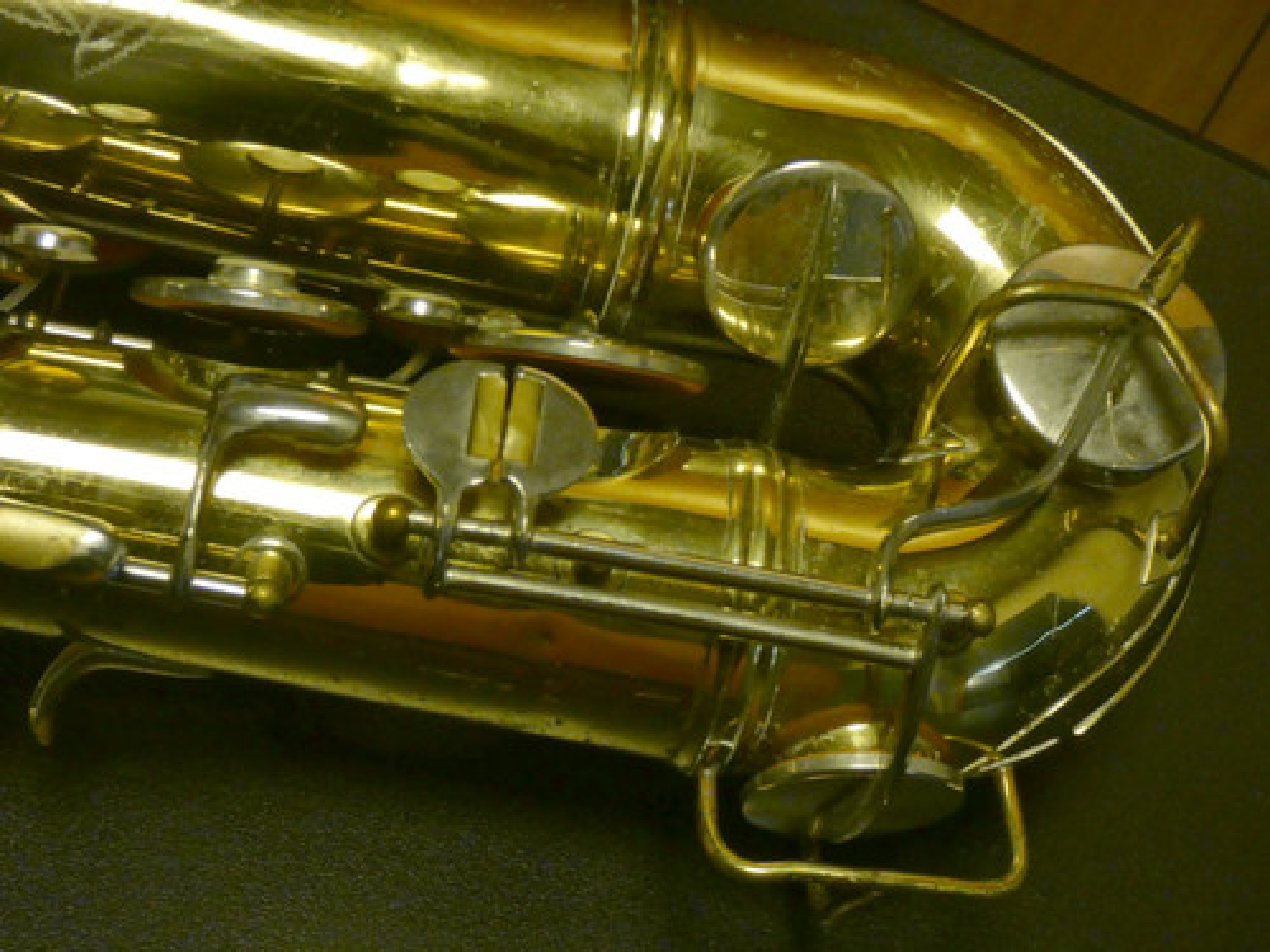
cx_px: 635
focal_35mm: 66
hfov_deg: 29.4
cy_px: 476
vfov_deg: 22.3
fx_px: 2421
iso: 400
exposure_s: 1/50
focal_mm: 11.9
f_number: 4.2
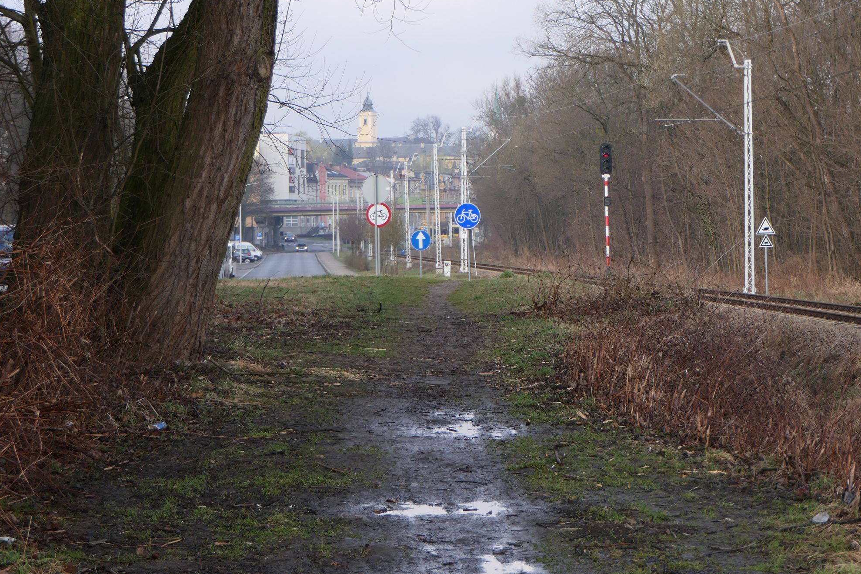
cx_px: 457
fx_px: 2296
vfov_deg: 14.3
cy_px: 273
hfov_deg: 21.2
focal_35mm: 96
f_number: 4.1
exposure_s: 1/320
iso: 125
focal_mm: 32.4
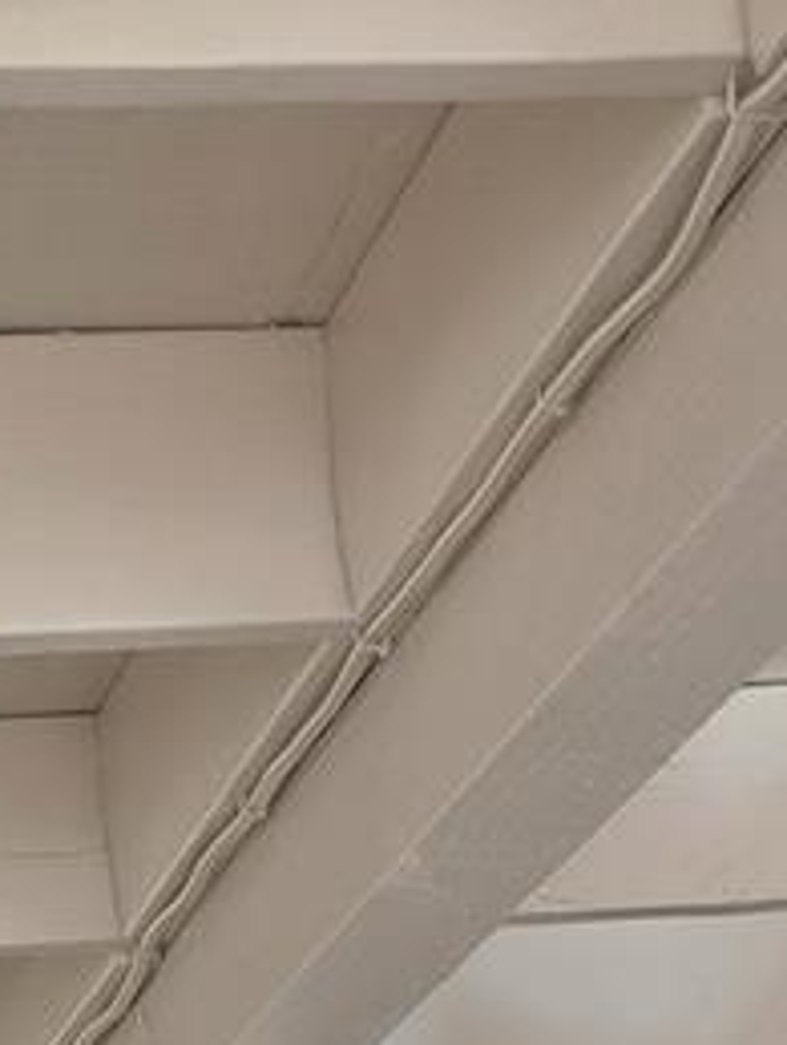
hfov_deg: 11.2
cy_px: 2865
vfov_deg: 11.1
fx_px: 4022
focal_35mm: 133
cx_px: 216
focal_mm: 5.4
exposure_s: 1/834
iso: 80
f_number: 1.8
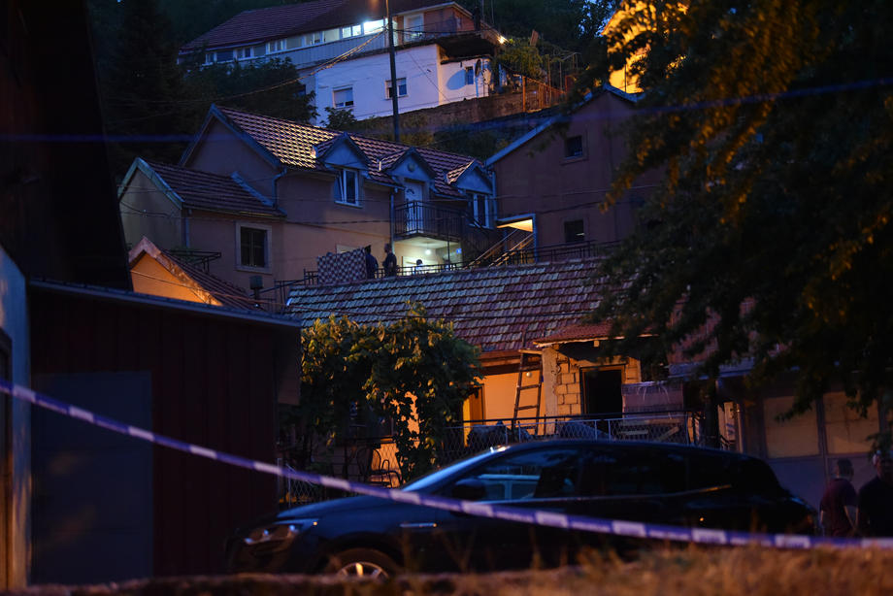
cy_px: 298
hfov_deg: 26.0
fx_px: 1935
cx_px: 446
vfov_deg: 17.5
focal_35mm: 78
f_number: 2.8
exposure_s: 1/80
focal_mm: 78
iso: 6400
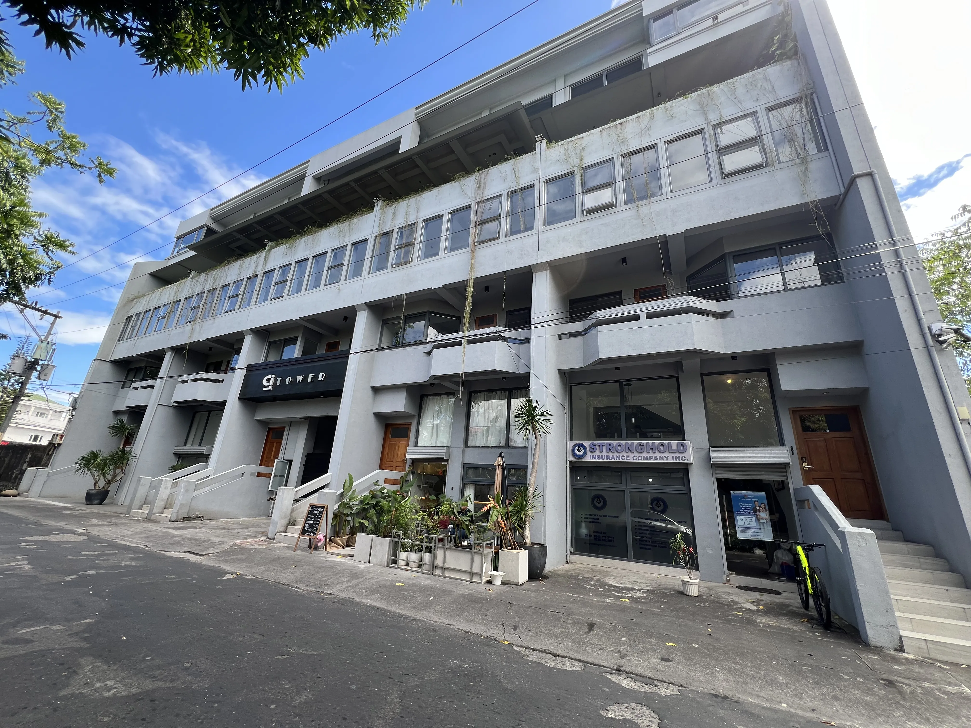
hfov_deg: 106.2
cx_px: 486
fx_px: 365
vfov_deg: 89.9
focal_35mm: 13
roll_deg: -3.4
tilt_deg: +19.8
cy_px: 364
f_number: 1.8
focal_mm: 1.57
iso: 32
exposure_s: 1/282
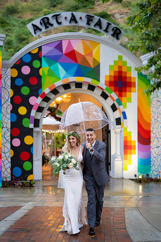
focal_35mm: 50
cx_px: 80
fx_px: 335
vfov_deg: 39.6
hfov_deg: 27.0
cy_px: 121
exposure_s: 1/200
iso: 640
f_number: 1.4
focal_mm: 50
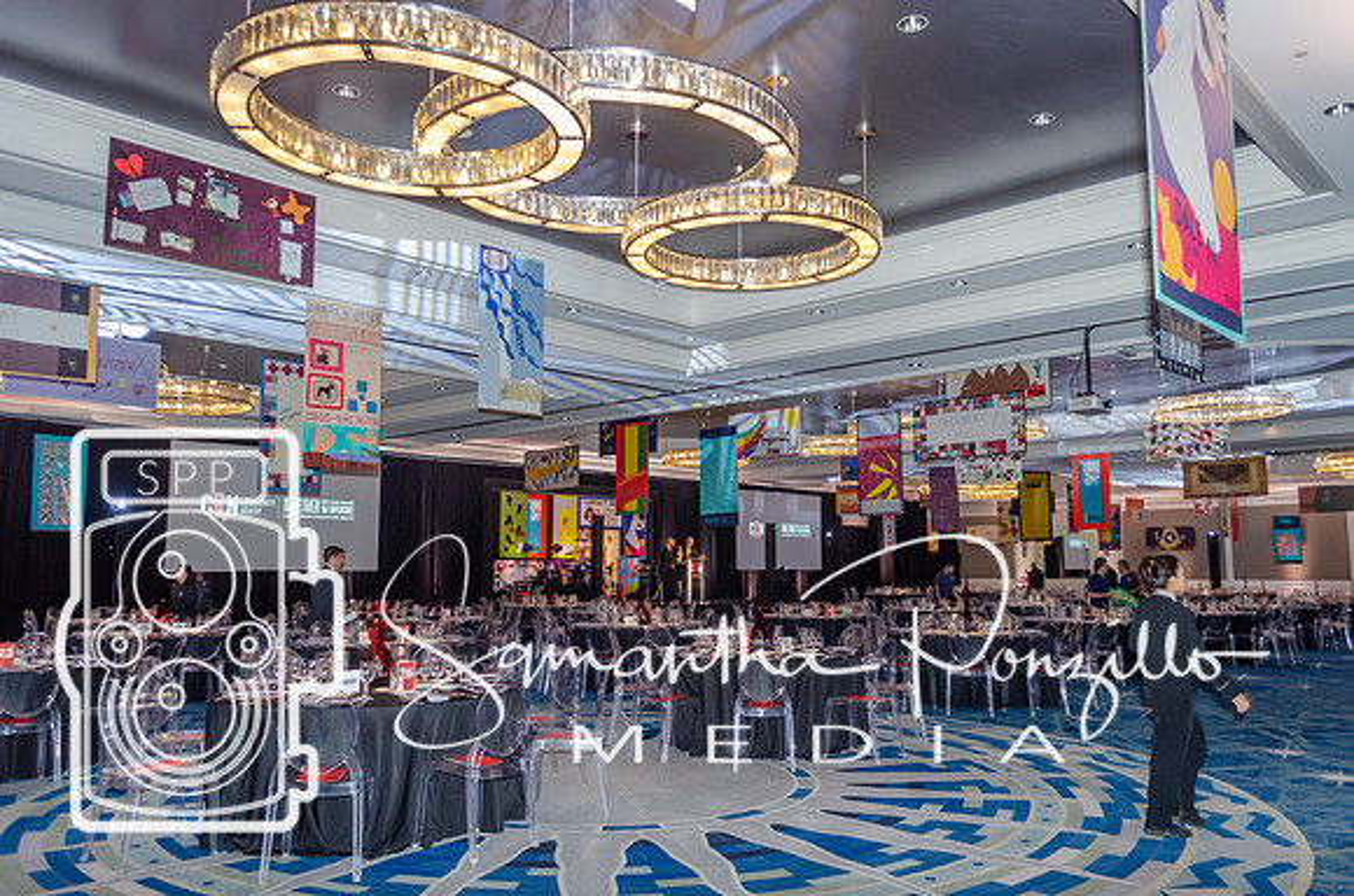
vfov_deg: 47.7
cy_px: 448
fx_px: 1013
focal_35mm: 27
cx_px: 677
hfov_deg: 67.5
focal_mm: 18
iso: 2500
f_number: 4
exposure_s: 1/60
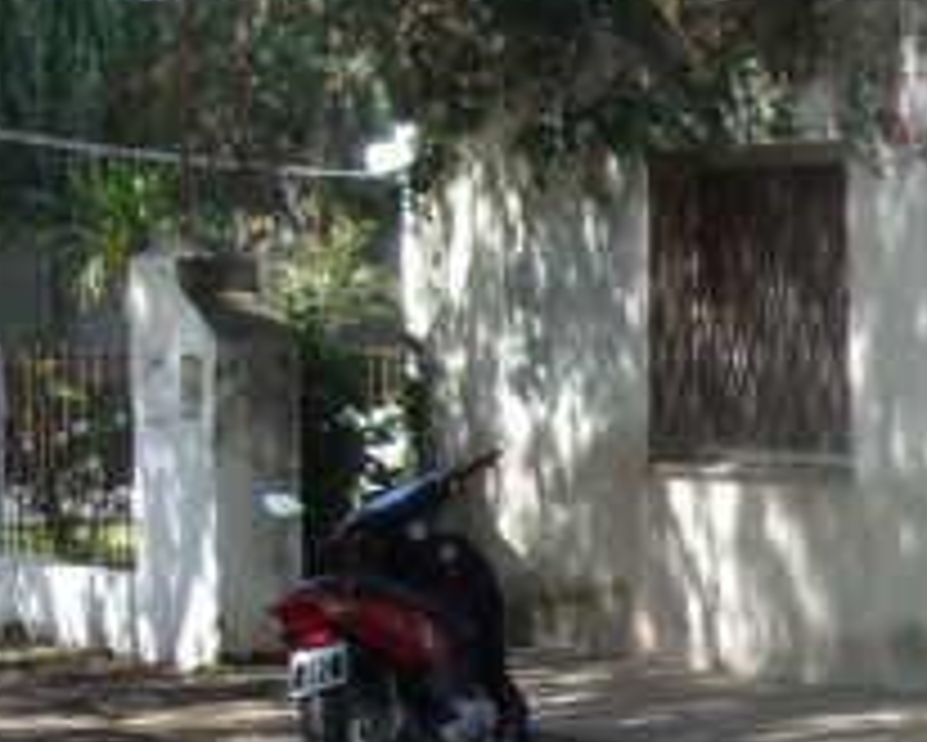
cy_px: 486
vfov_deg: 14.5
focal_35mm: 106
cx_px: 1260
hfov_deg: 16.9
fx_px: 2910
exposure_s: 1/140
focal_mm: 5.1
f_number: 3.9
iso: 80
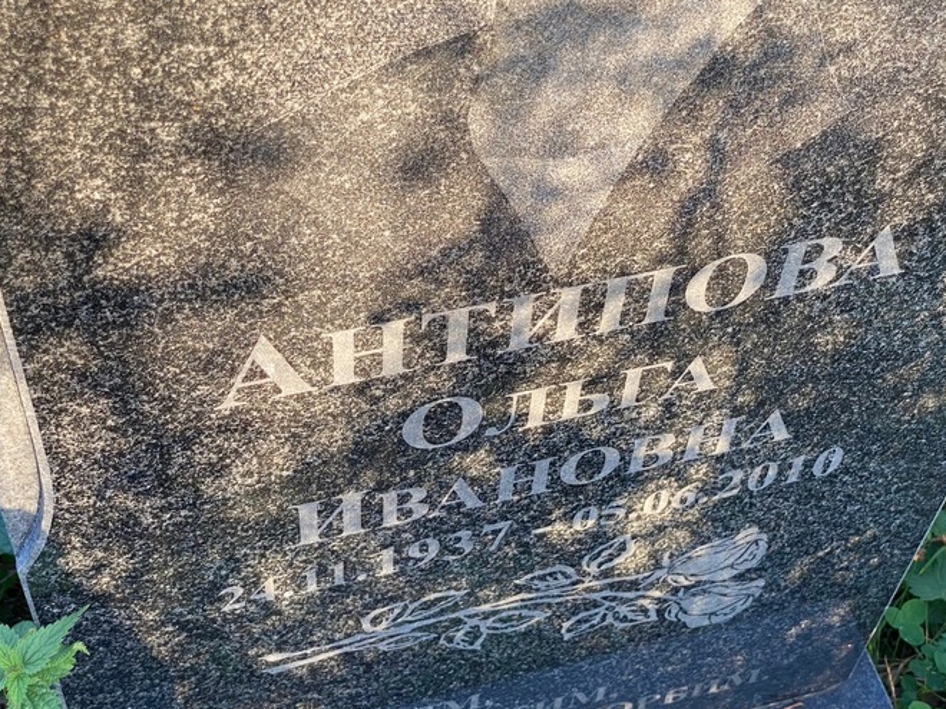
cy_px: 411
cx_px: 523
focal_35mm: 63
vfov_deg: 23.3
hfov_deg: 30.7
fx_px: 1722
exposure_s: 1/121
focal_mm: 6
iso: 40
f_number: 2
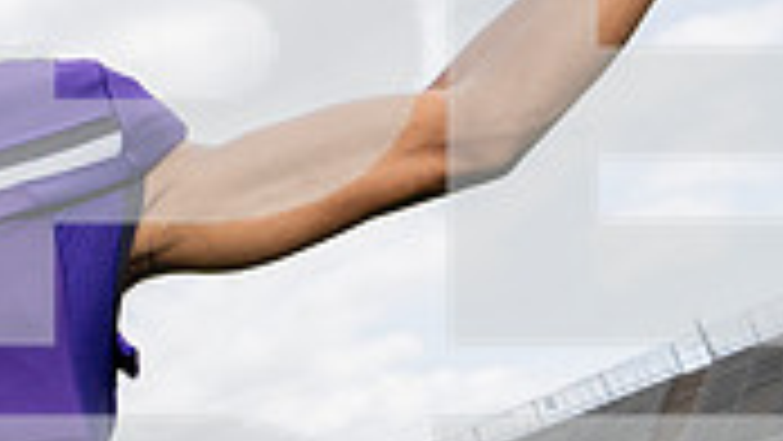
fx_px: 1745
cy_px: 110
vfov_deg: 14.4
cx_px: -180
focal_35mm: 84
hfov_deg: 23.0
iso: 100
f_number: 8
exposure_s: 1/250
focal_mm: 24
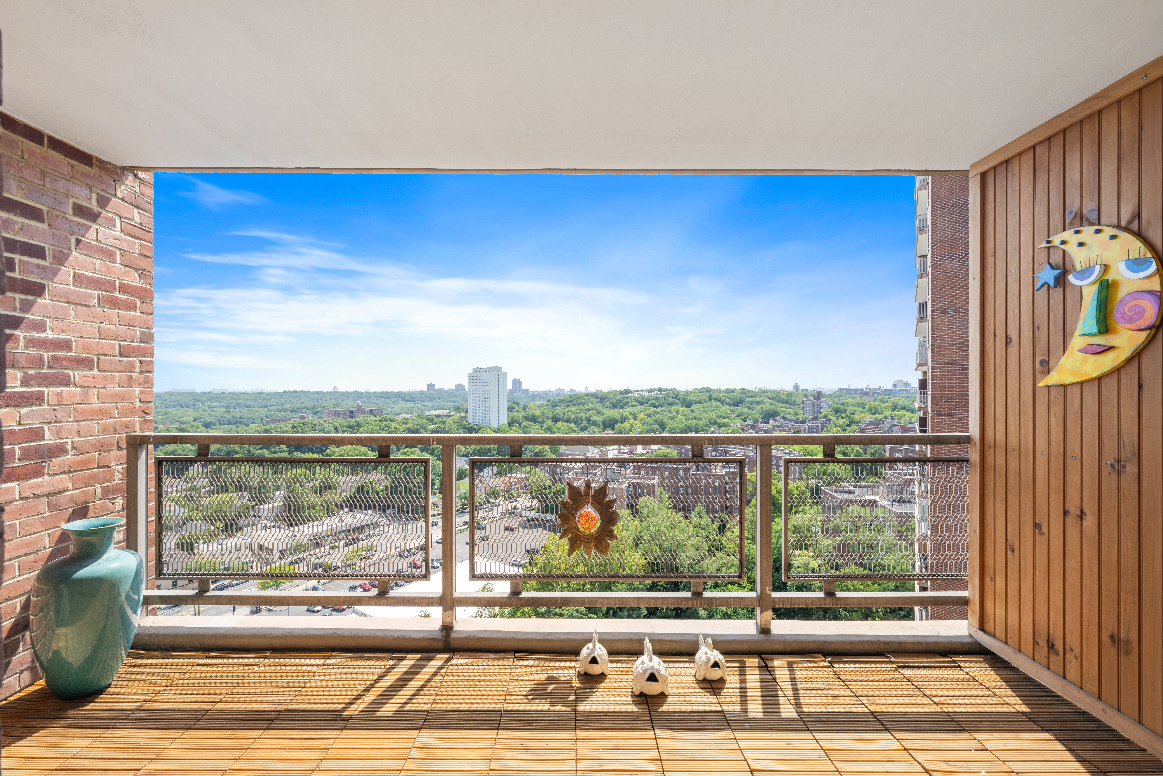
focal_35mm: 14
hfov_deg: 104.3
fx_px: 452
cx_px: 582
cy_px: 388
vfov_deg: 81.2
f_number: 10
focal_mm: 14
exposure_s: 1/50
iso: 400
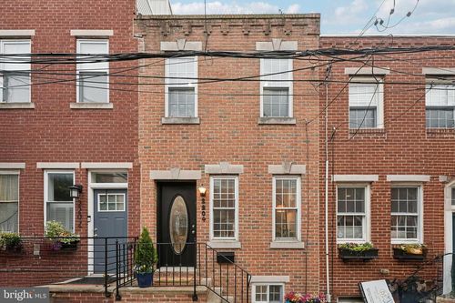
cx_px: 228
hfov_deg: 96.8
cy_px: 152
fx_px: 202
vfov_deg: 73.7
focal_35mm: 16
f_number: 8
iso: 100
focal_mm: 16
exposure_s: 1/15
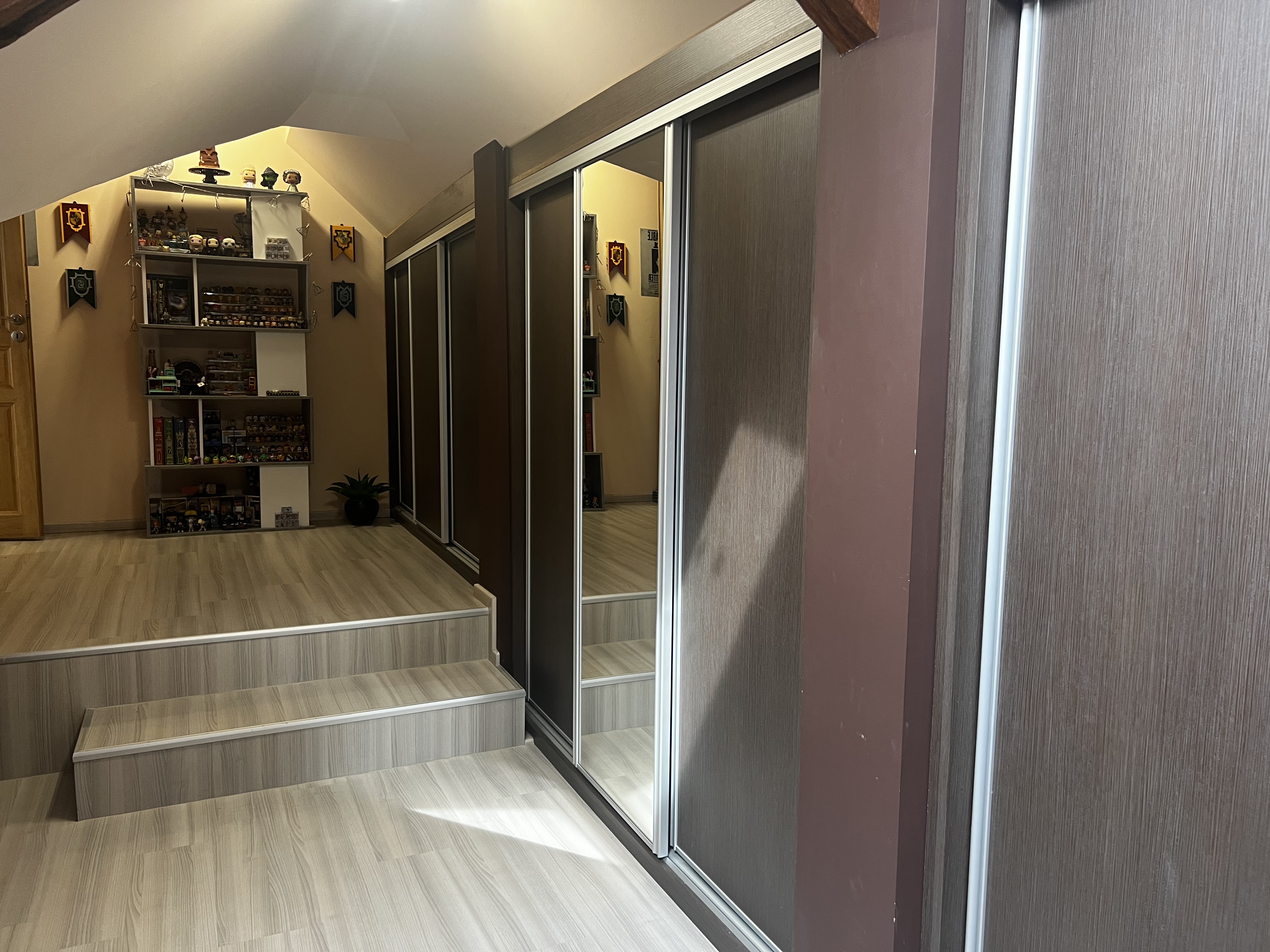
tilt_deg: -7.6
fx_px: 954
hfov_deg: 67.3
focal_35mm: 26
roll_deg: -0.3
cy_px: 476
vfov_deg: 53.1
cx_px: 635
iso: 125
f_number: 1.5
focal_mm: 5.7
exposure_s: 1/69
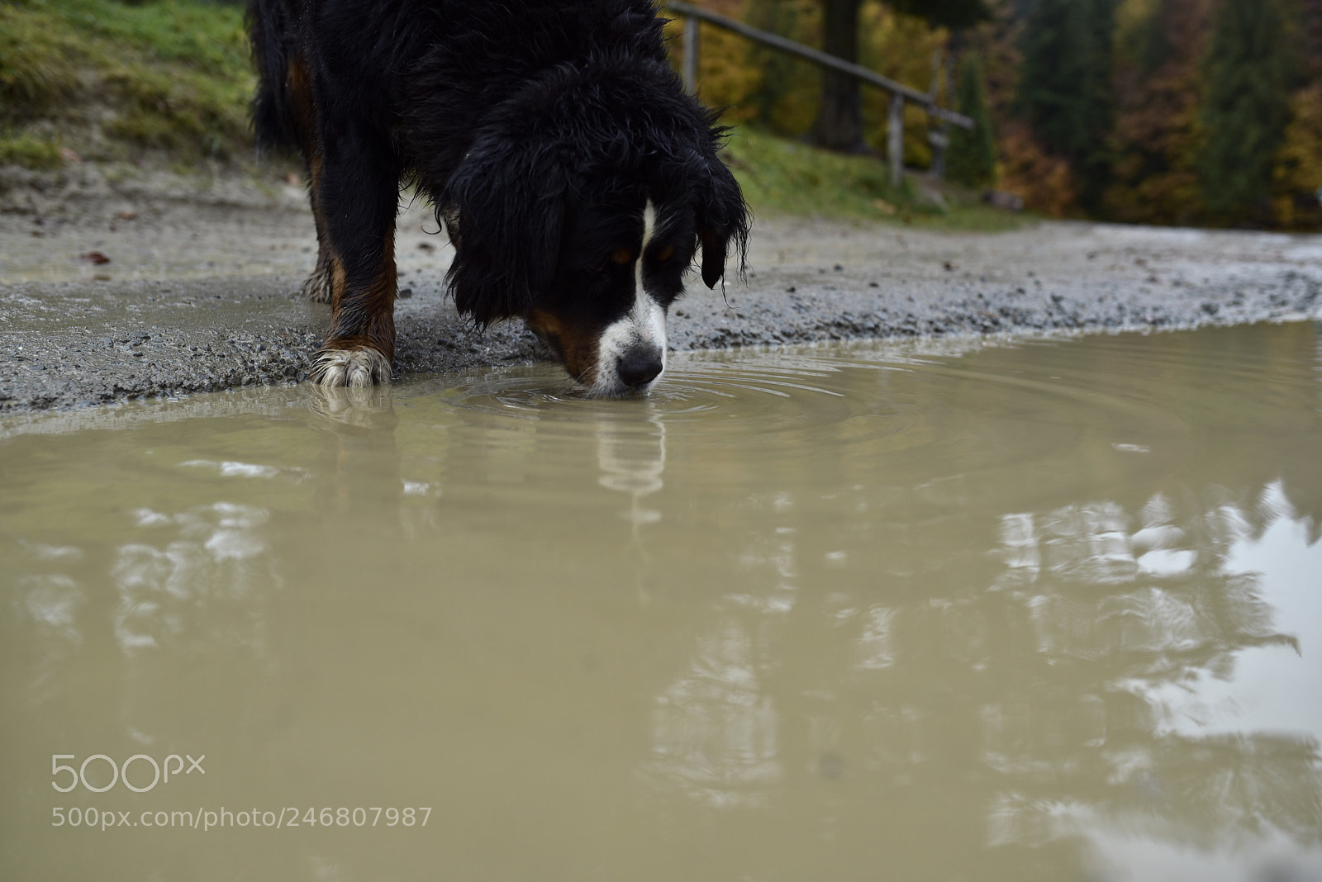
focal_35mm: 35
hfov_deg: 54.4
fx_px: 1286
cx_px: 661
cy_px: 441
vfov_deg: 37.9
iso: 100
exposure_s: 1/160
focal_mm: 35
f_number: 3.2
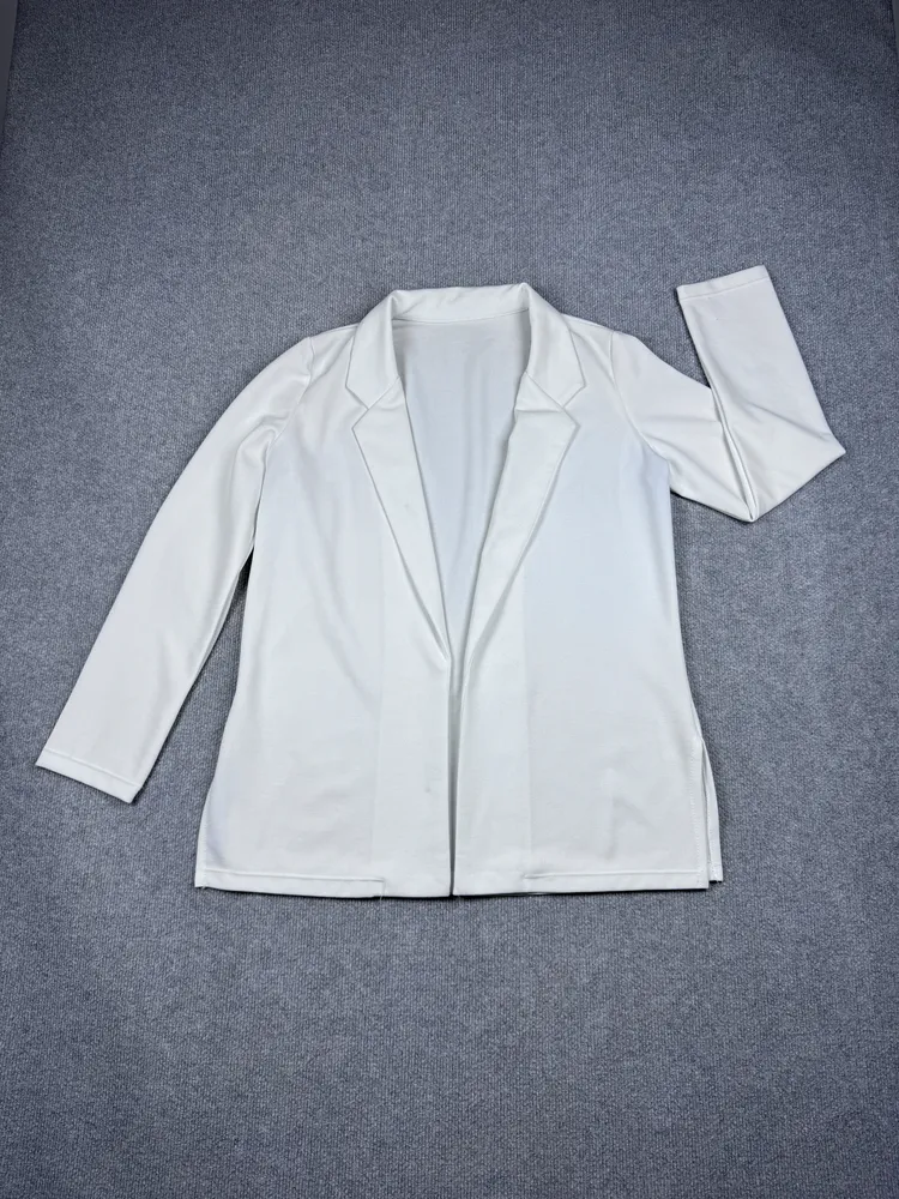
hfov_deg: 56.8
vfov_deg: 71.6
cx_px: 450
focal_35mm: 24
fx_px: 831
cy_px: 600
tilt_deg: -48.2
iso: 80
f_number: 1.78
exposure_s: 1/747
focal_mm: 6.76
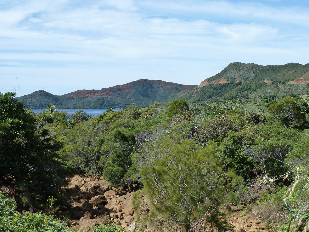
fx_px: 491
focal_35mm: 55
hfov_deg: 34.9
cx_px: 154
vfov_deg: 26.6
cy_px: 116
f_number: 4.5
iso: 125
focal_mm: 9.1
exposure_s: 1/500
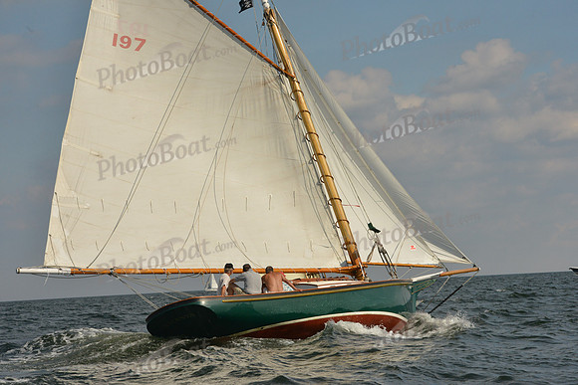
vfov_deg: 14.4
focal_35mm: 95
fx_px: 1526
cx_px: 289
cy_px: 192
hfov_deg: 21.5
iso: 1000
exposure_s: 1/1250
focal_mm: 95
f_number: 13
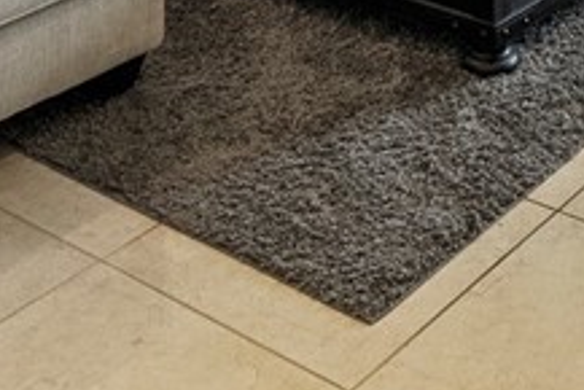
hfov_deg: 24.7
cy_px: -506
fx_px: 1299
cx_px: 507
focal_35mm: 80
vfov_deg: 13.3
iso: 640
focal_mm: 16
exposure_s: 1/10
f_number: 8
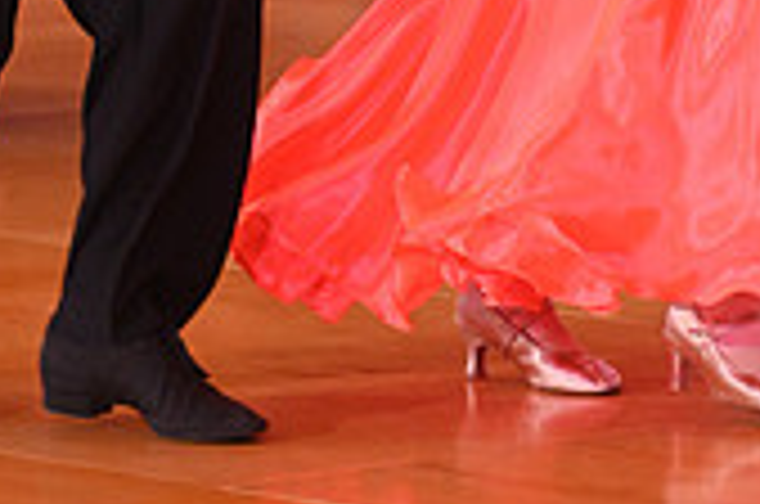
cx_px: 416
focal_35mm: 399
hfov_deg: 5.2
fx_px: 8407
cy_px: -423
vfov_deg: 3.4
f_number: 5.6
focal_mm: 116
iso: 2500
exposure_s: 1/200
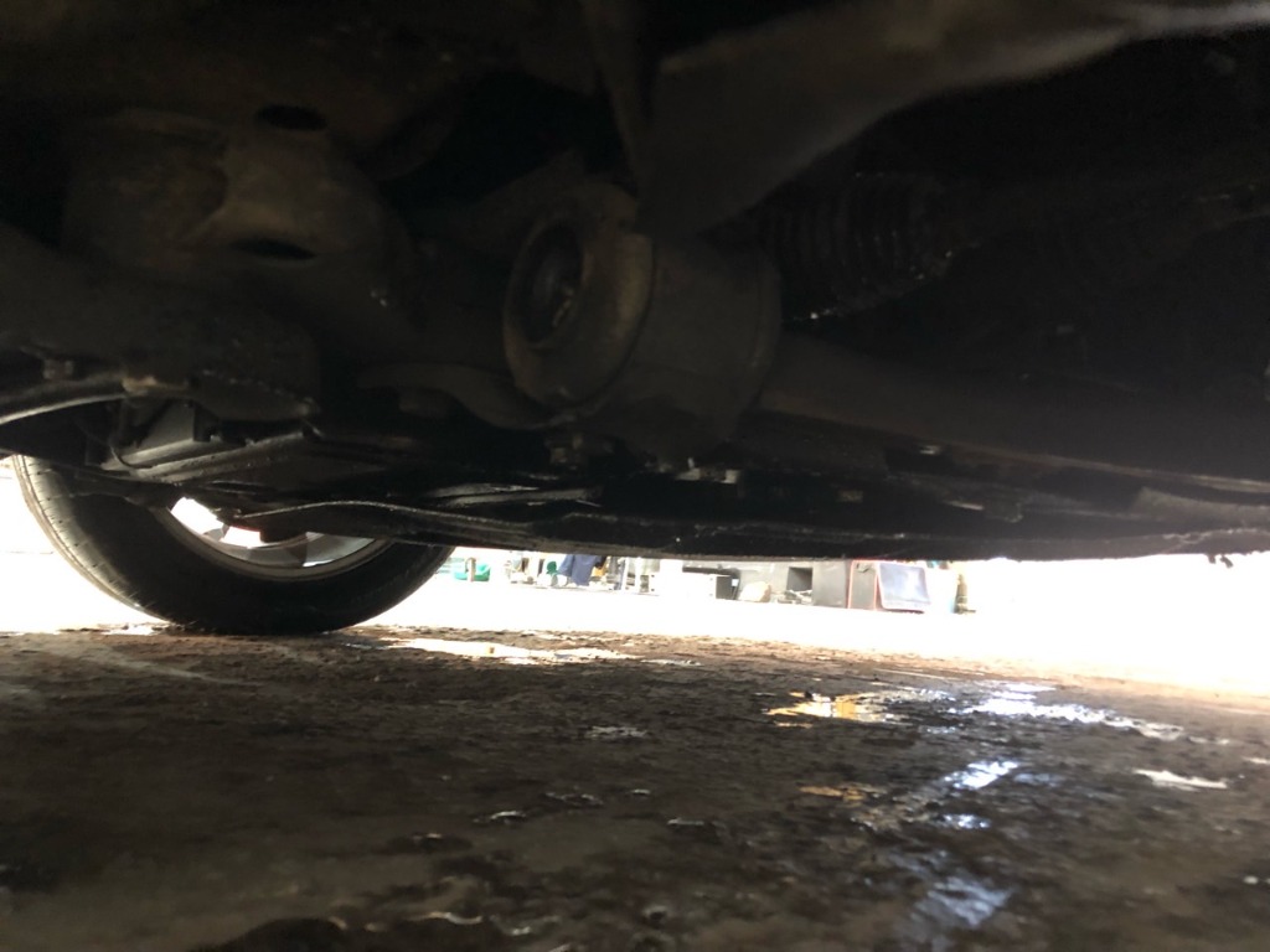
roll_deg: -2.8
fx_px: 1027
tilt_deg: +6.9
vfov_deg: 49.7
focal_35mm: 28
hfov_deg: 63.4
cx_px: 635
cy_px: 476
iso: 100
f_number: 1.8
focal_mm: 3.99
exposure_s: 1/5
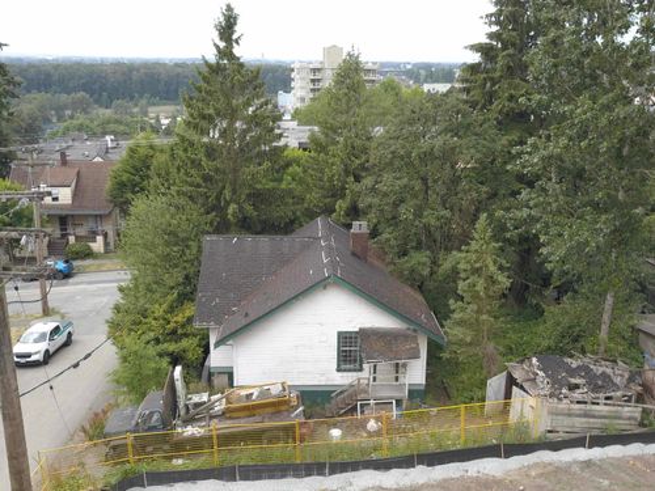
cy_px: 246
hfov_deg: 67.3
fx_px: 492
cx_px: 328
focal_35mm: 26
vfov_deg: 53.1
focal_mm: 4.73
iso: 100
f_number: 2.2
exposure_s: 1/536
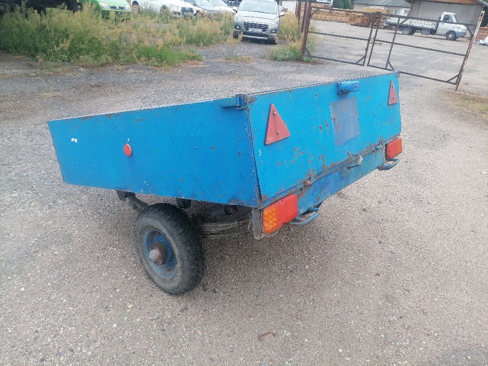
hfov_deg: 67.3
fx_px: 367
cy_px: 183
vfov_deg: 53.1
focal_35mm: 26
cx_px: 244
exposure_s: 1/214
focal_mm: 4.25
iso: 50
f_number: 1.8
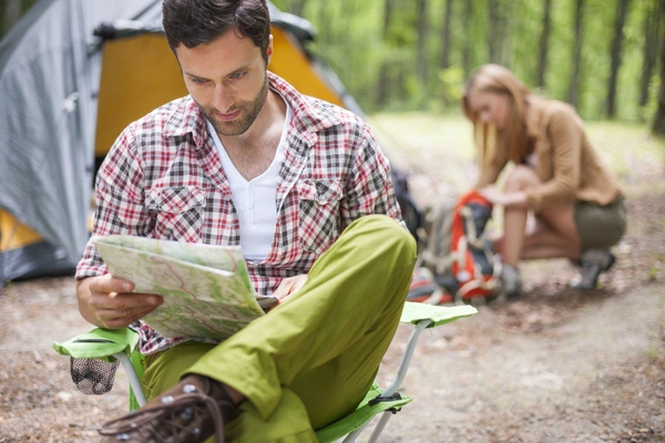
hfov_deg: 39.6
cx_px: 332
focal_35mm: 50
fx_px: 924
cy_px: 222
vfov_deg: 27.0
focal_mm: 50
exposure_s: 1/250
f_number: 2
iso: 100
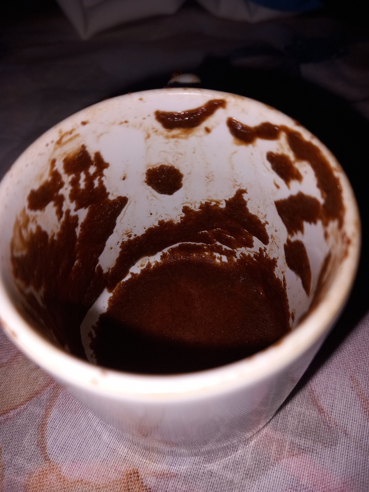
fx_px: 384
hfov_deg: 51.4
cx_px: 184
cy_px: 246
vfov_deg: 65.3
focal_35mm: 27
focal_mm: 4
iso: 20
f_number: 1.8
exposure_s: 1/185
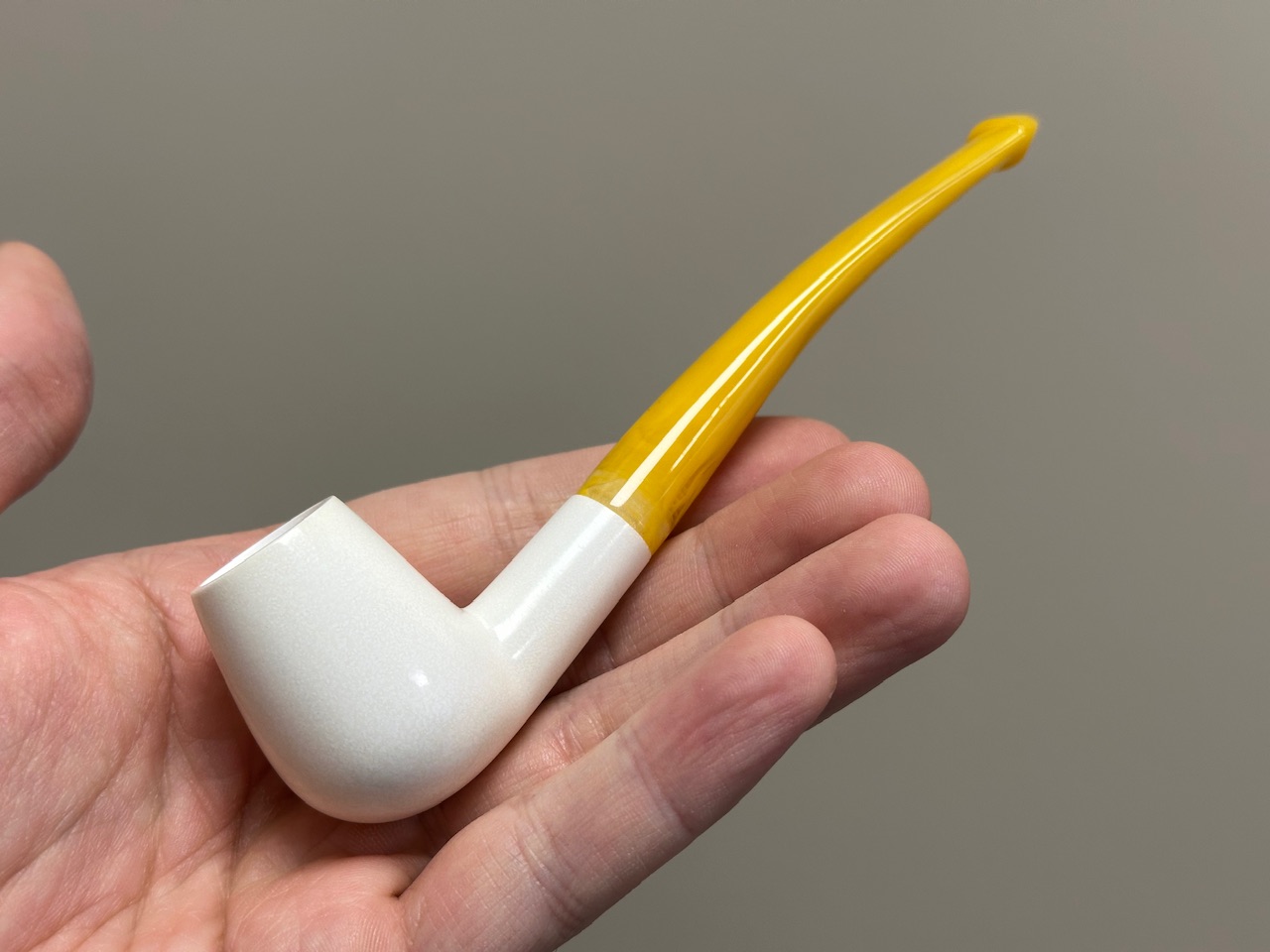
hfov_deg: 39.7
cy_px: 476
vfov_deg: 30.3
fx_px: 1761
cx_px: 635
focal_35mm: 48
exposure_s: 1/100
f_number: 1.78
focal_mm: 6.86
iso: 50
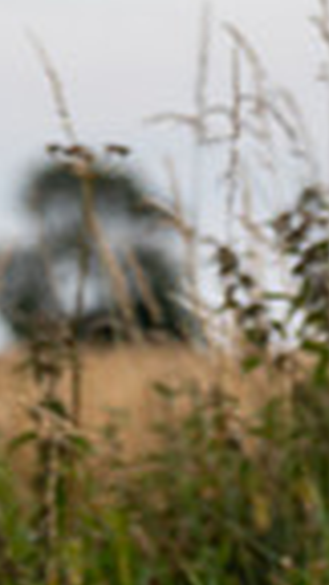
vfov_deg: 5.6
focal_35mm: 383
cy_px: 185
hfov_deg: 3.1
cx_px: -467
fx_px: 5940
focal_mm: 91
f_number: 3.2
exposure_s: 1/1000
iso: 250
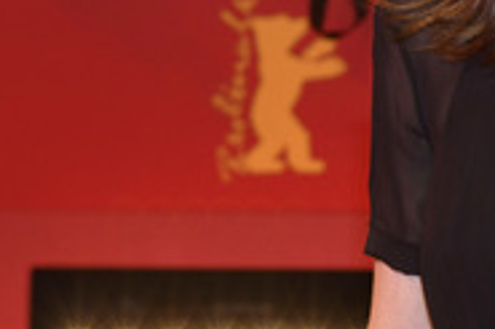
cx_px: 309
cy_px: -53
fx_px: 2349
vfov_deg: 7.9
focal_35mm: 171
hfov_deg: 12.0
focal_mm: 70
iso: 1250
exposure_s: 1/320
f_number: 5.6
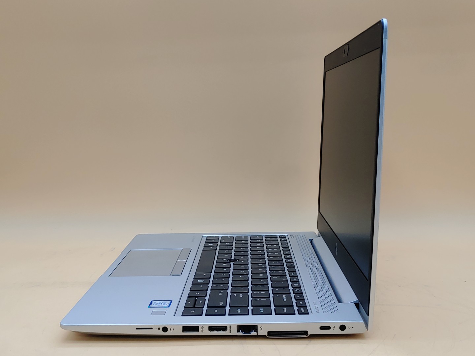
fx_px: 563
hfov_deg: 45.8
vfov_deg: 35.1
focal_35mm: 41
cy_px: 178
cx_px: 238
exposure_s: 1/176
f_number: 1.8
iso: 50
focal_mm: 4.36
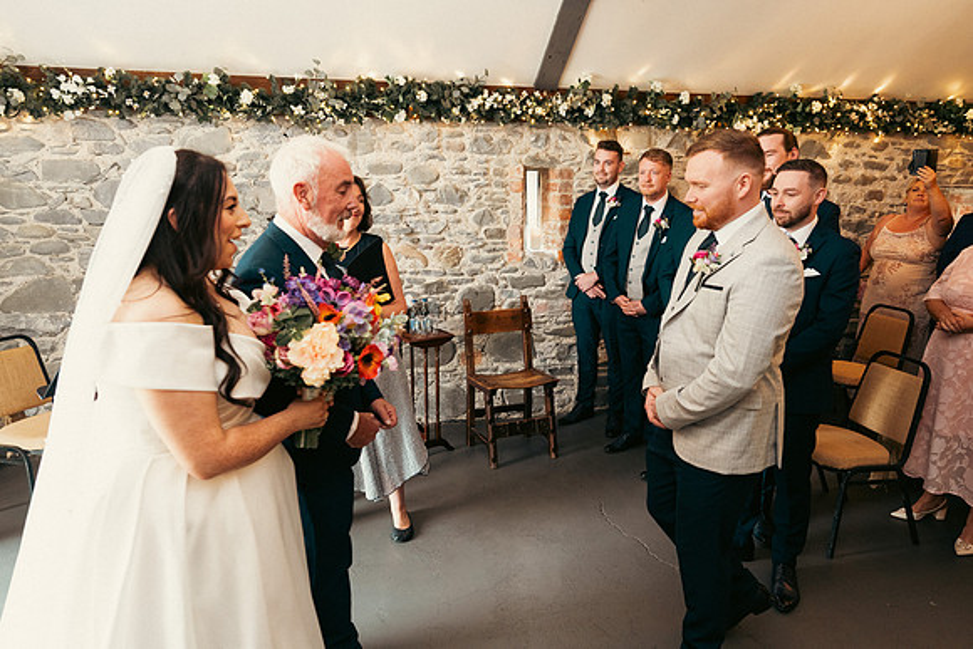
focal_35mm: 24
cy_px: 324
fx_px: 649
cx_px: 486
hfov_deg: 73.7
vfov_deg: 53.2
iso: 2000
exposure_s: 1/160
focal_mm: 24
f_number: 3.5
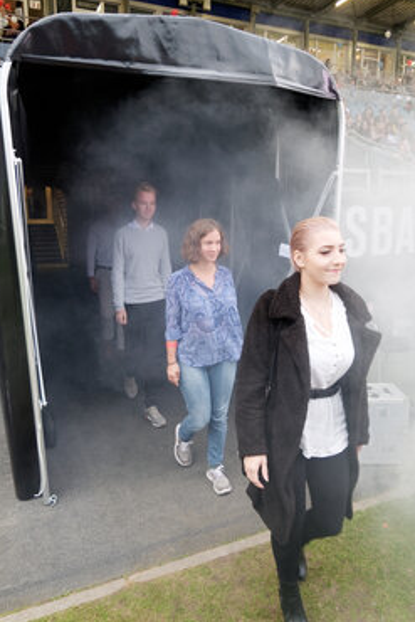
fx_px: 466
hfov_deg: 48.0
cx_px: 212
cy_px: 299
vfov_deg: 67.3
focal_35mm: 27
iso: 1600
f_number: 3.5
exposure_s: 1/160
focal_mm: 12
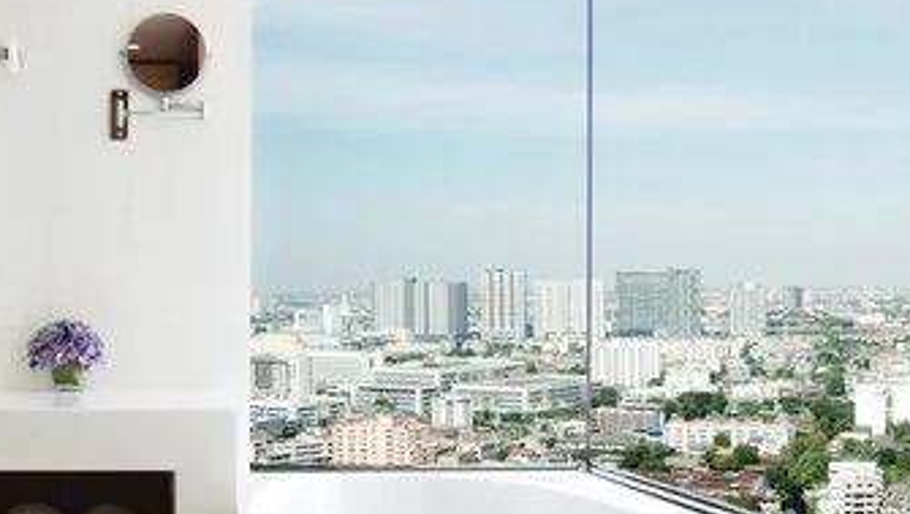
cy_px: 322
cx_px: 117
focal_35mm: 34
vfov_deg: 34.5
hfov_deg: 52.1
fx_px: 821
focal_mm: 17
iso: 100
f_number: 11
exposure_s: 1/2
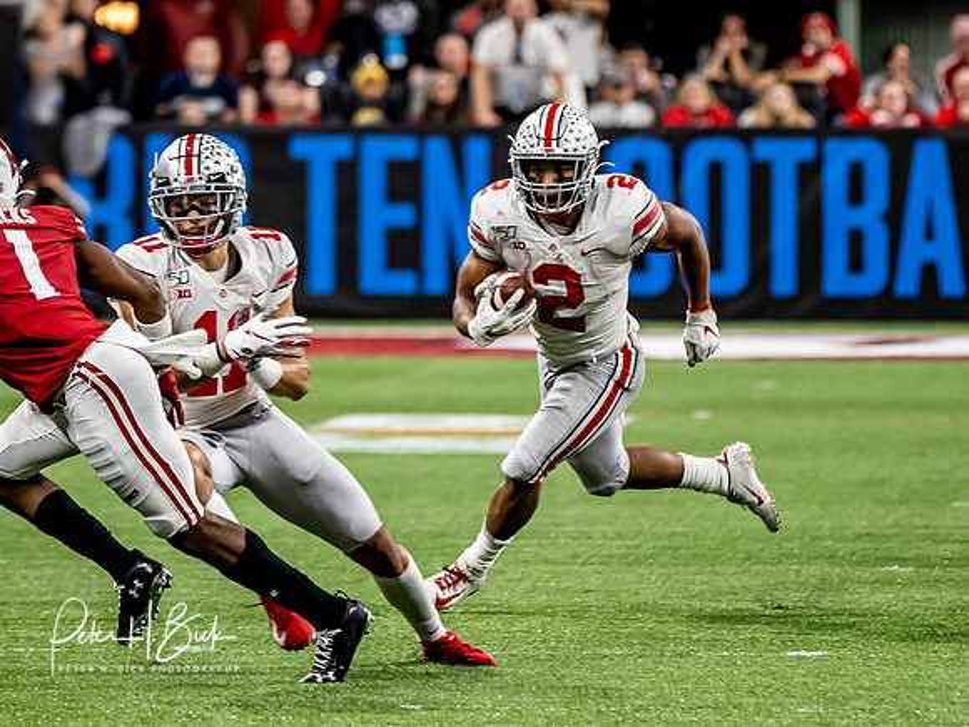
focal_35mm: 668
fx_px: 18687
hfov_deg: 3.0
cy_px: 222
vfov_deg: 2.2
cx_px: 579
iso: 2000
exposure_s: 1/1000
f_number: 2.8
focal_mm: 200
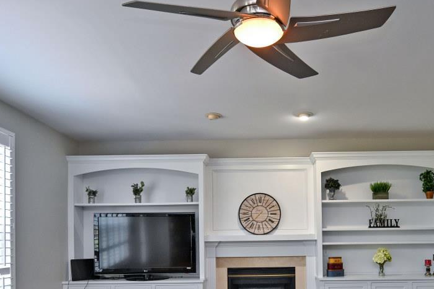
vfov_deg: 41.6
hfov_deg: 61.5
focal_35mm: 30
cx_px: 257
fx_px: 362
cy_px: 235
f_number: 4
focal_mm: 14
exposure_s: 1/60
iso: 450
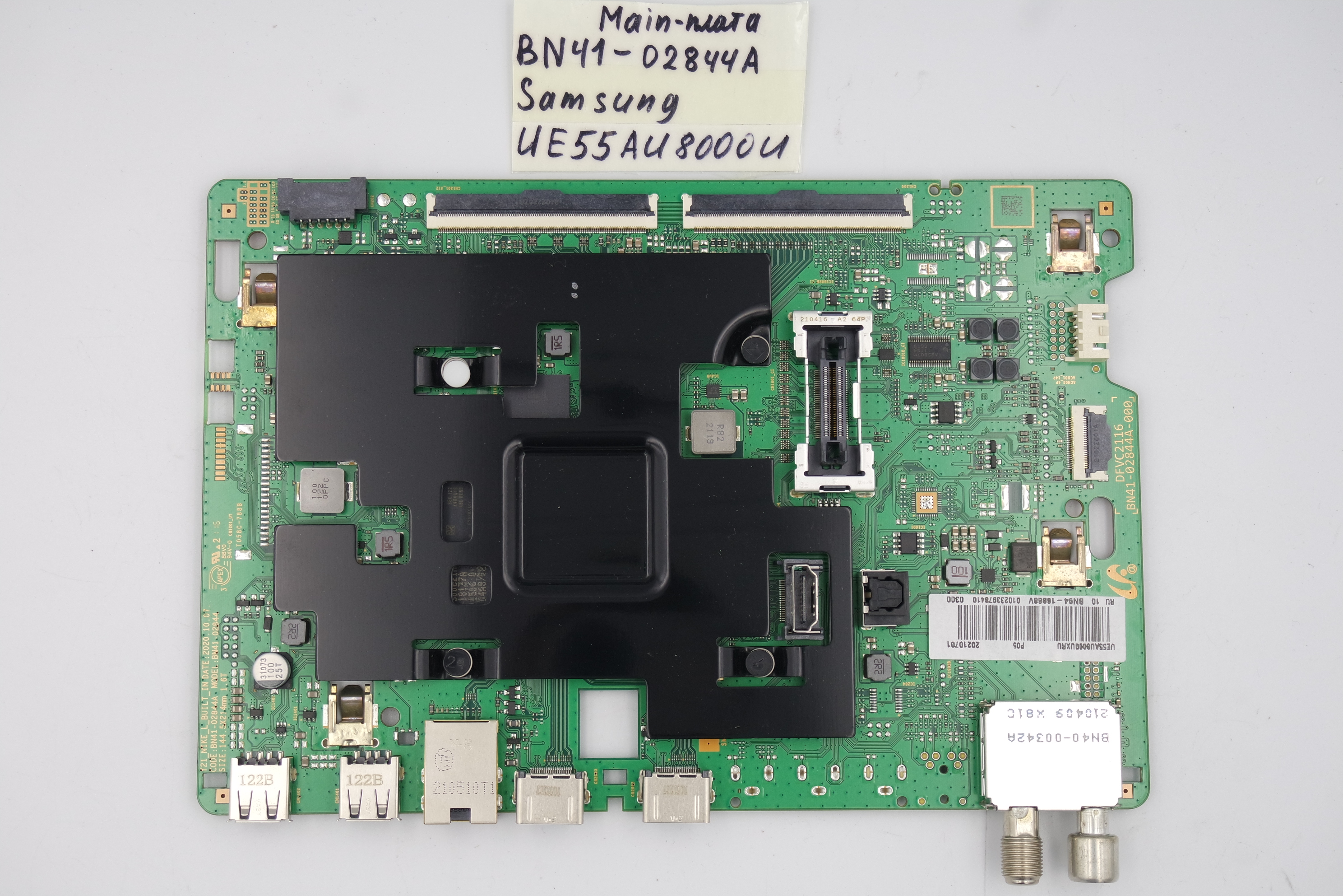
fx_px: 2201
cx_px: 672
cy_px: 448
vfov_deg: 23.0
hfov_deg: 33.9
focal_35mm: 59
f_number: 5
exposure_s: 1/100
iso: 200
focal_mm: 22
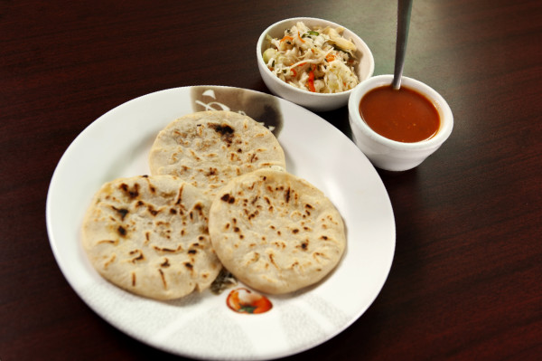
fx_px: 632
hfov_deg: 46.4
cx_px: 271
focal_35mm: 42
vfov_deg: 31.8
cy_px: 180
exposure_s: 1/250
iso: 200
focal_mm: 42
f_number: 4
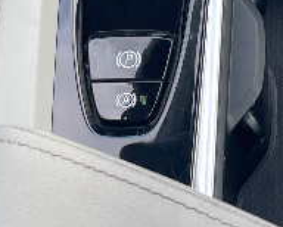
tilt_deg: -53.5
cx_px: 242
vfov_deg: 10.6
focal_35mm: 135
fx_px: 1132
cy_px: -206
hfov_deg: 14.1
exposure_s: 1/121
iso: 50
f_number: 1.6
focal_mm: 4.2
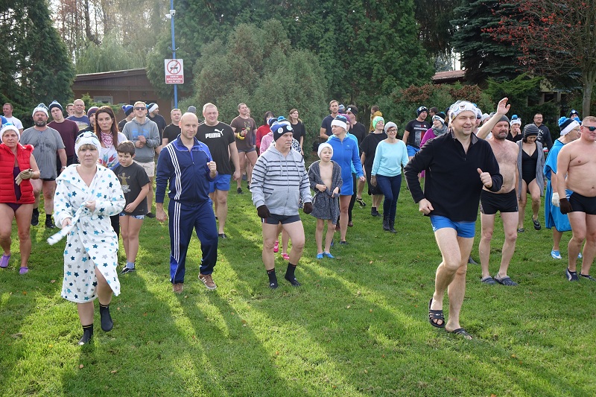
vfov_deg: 34.2
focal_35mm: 39
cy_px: 198
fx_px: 645
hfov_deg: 49.6
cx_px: 298
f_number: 4
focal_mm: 14.24
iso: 125
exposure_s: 1/200
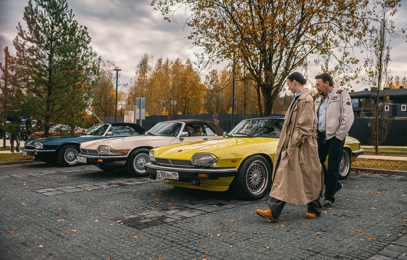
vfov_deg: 40.7
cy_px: 130
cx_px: 211
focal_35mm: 31
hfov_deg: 60.2
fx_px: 351
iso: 125
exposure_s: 1/400
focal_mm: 30
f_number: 2.8
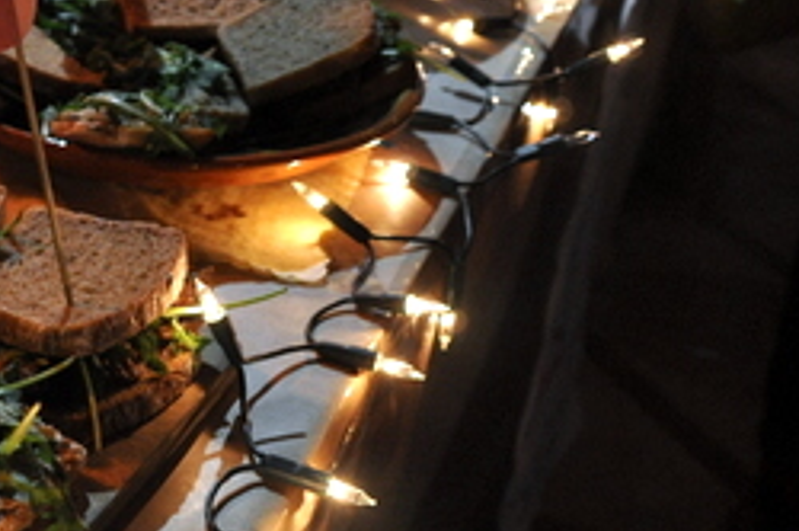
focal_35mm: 69
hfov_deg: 26.7
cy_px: 312
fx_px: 1529
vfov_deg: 19.7
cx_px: -102
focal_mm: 18
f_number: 3.5
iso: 800
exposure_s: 1/50
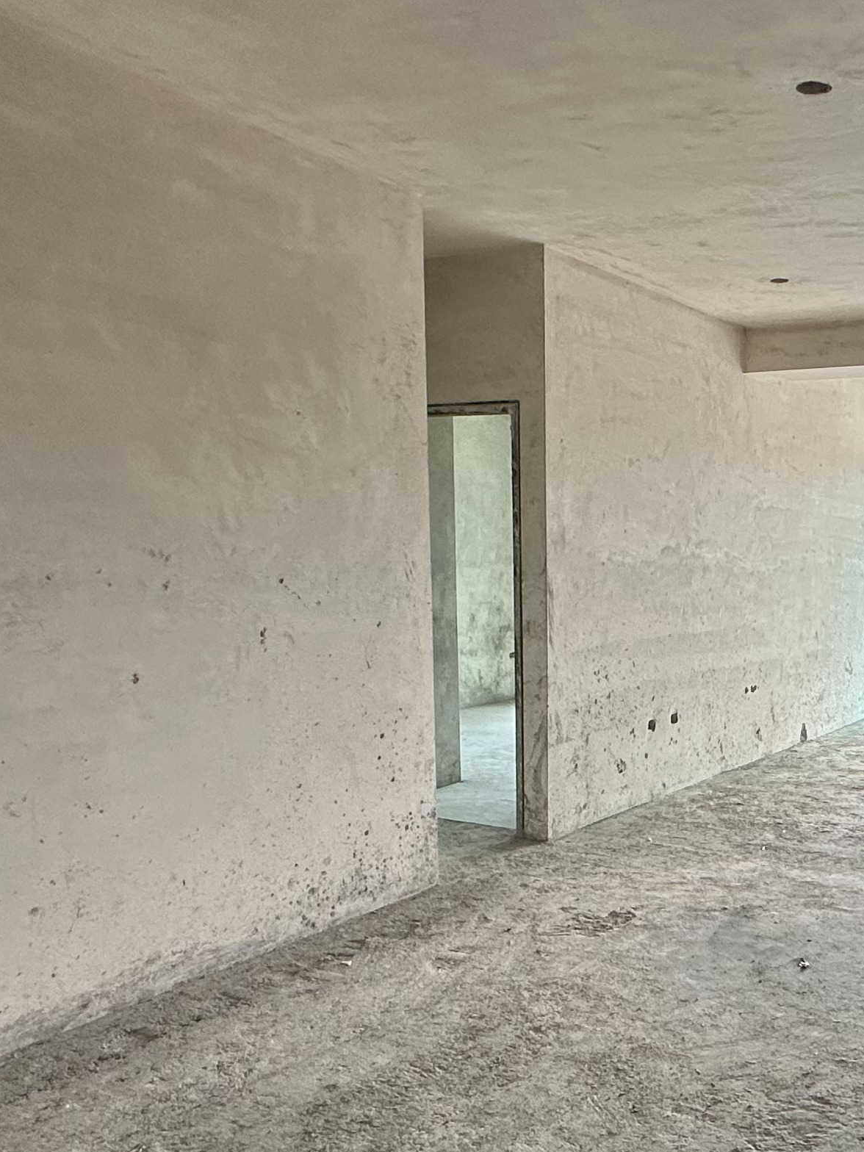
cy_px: 757
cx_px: 691
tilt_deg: -9.2
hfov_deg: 38.2
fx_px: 1198
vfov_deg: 50.5
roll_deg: -0.6
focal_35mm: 36
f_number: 2.2
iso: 160
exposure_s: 1/99
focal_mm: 2.22
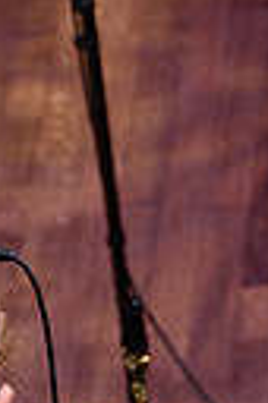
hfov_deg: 1.9
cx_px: -126
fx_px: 7871
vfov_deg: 2.9
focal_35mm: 703
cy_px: 573
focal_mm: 200
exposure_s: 1/160
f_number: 5
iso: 800
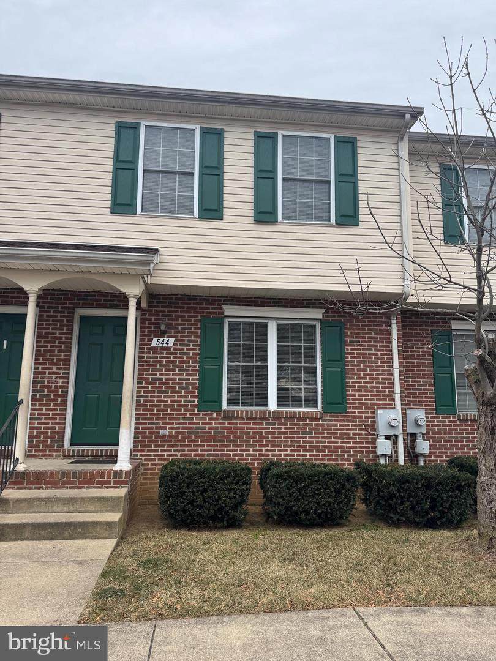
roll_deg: -0.7
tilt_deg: +10.0
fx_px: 459
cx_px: 248
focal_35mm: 24
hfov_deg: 56.8
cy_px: 330
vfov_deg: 71.6
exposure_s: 1/535
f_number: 1.78
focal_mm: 6.76
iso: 80
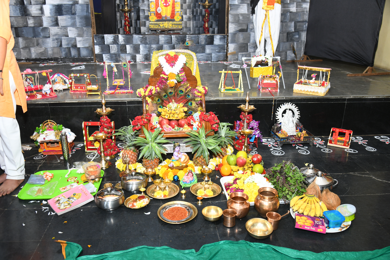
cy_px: 130
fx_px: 325
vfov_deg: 43.6
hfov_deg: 61.9
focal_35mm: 30
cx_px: 195
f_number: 5.6
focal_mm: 30
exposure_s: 1/125
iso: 1250
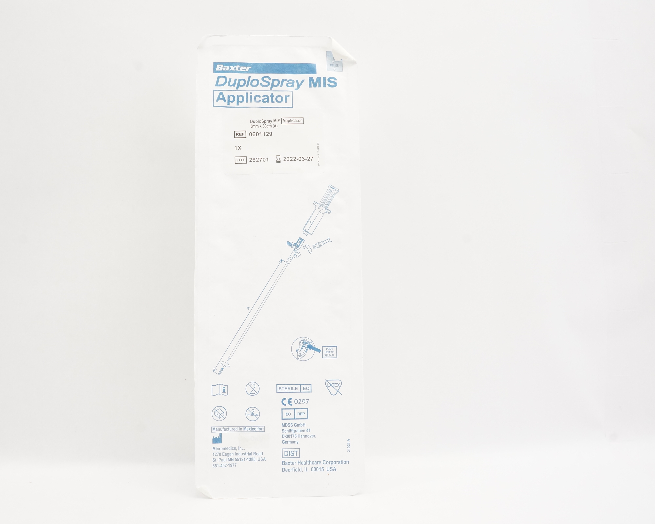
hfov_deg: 57.0
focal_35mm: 31
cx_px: 283
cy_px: 266
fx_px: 601
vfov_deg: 47.1
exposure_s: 1/20
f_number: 14
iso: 800
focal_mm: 18
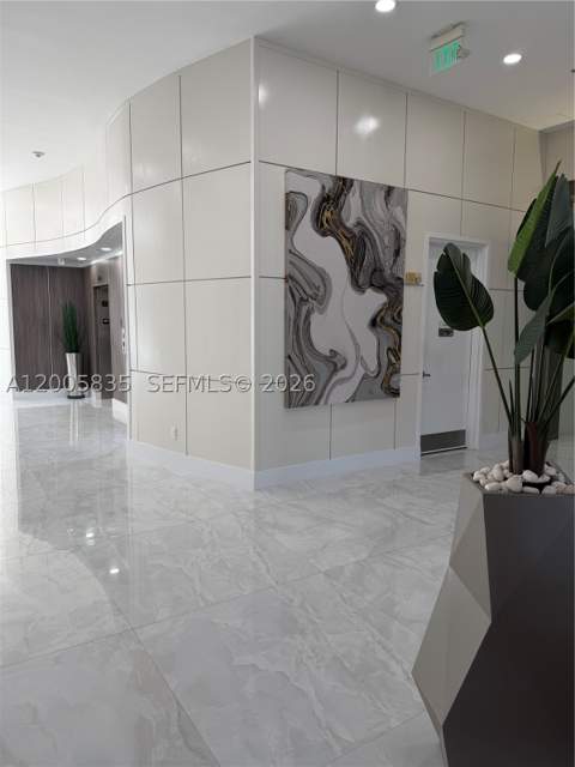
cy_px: 384
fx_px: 532
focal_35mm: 24
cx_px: 288
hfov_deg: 56.8
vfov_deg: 71.6
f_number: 1.78
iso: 64
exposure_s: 1/208
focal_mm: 6.76
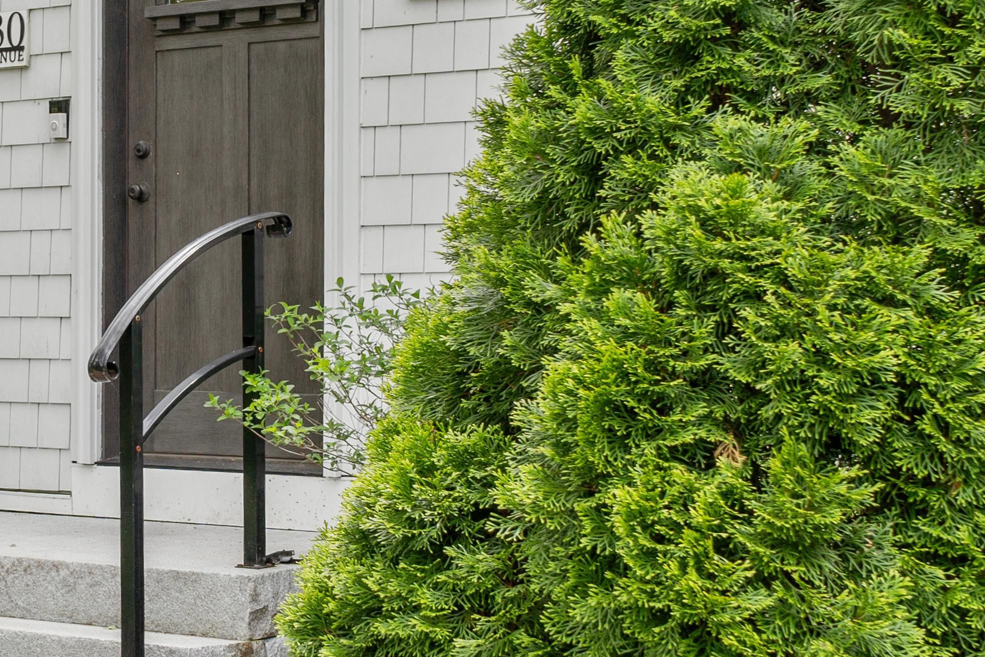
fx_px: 2298
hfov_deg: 23.3
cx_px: 24
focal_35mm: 84
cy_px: 247
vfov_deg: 16.2
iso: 100
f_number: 7.1
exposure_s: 1/160
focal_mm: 28
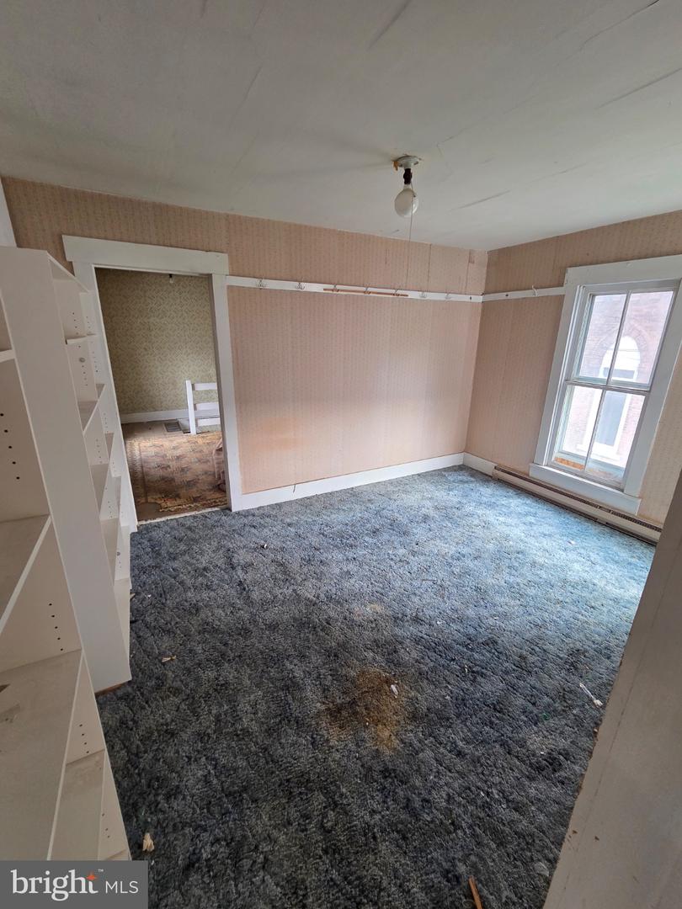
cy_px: 454
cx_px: 341
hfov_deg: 89.9
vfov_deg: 106.2
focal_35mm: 13
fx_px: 341
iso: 160
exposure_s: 1/60
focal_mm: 2.2
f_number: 2.2
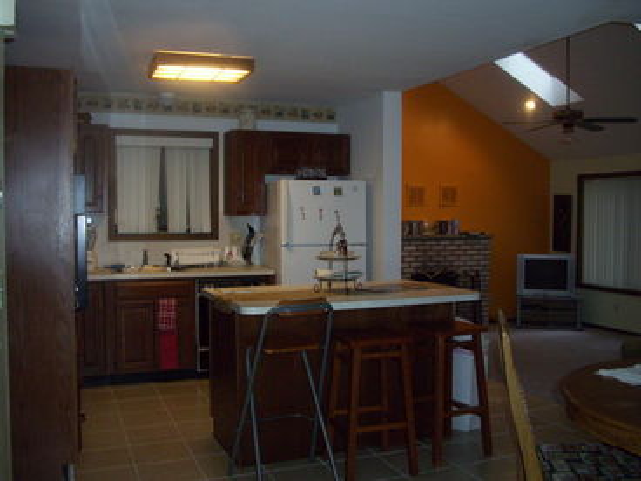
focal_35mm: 34
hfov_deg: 54.0
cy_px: 240
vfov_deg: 41.8
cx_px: 320
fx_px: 630
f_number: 2.9
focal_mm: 5.7
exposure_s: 1/40
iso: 250
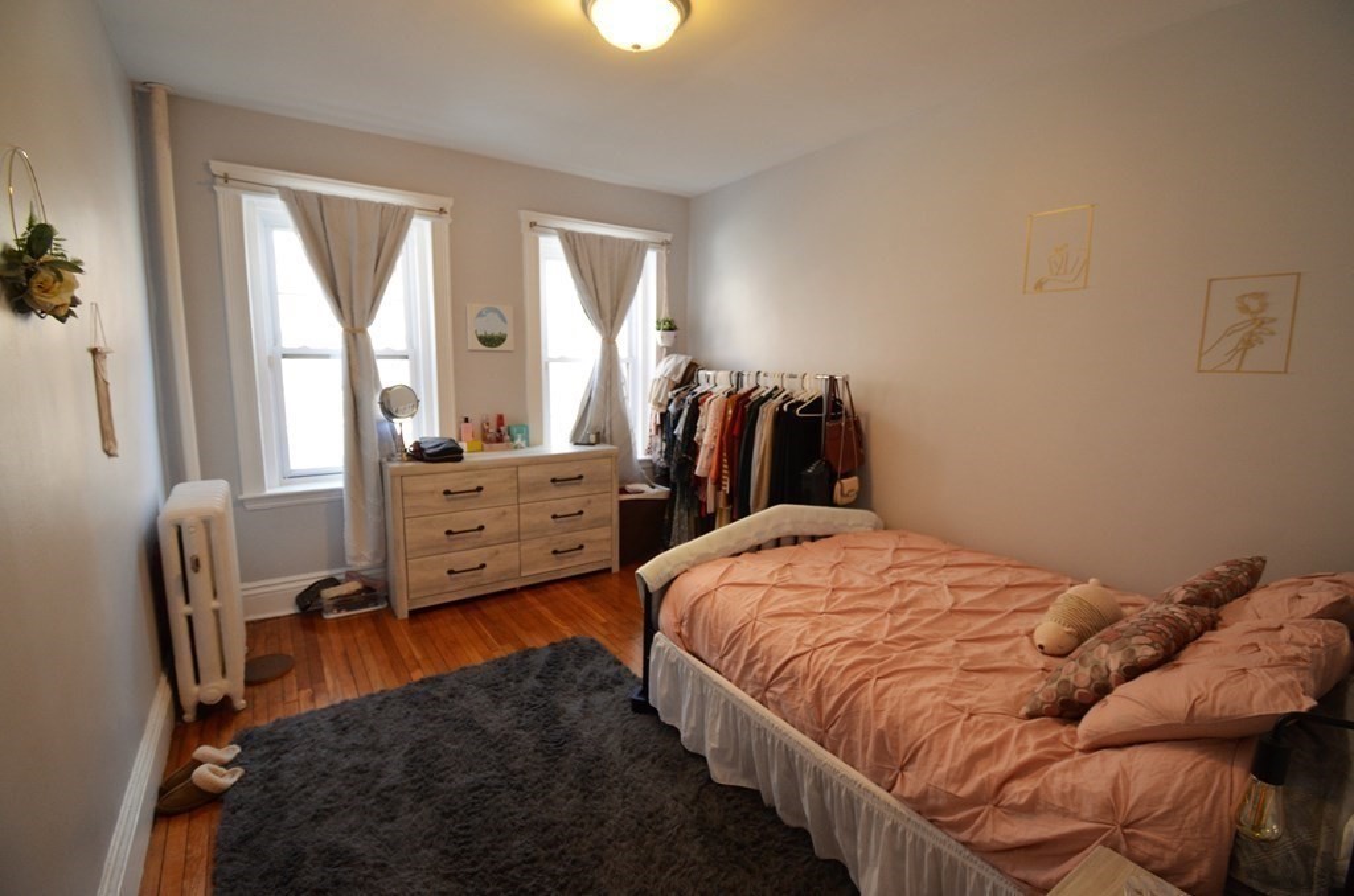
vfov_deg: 77.1
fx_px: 563
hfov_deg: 100.5
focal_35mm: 15
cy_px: 448
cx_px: 677
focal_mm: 10
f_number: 4.5
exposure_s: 1/60
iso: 800
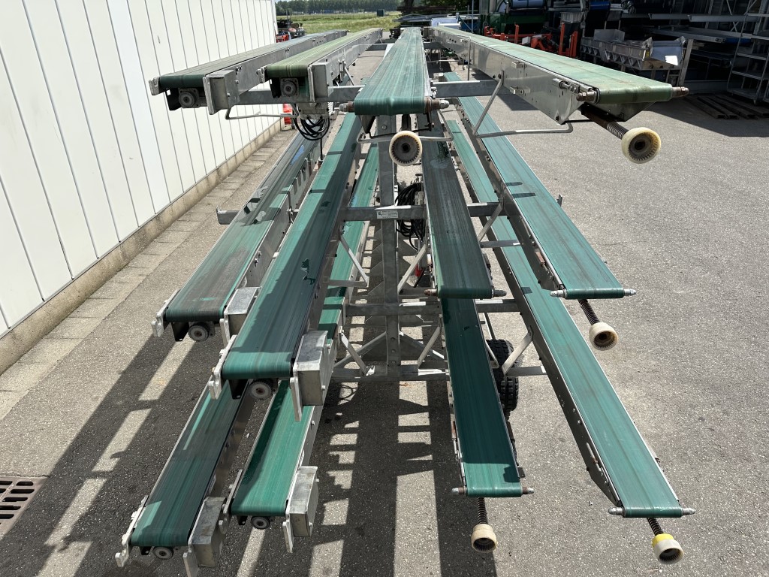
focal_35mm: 24
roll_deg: +2.5
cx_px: 384
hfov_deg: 71.6
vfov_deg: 56.8
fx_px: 533
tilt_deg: -27.2
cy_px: 288
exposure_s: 1/3861
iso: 80
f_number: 1.78
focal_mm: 6.86
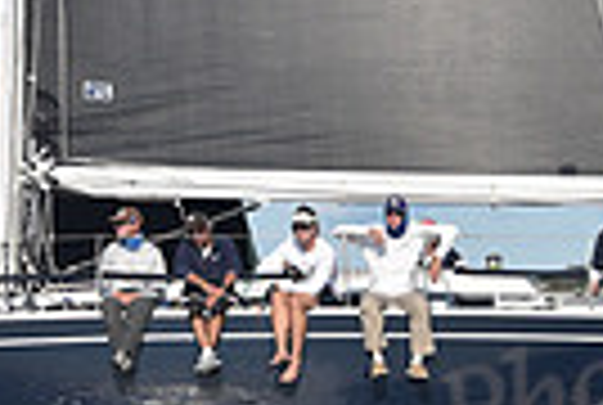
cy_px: 173
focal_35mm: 337
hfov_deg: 6.1
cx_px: 212
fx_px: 5657
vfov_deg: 4.1
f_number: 5
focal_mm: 78
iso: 250
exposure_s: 1/1250
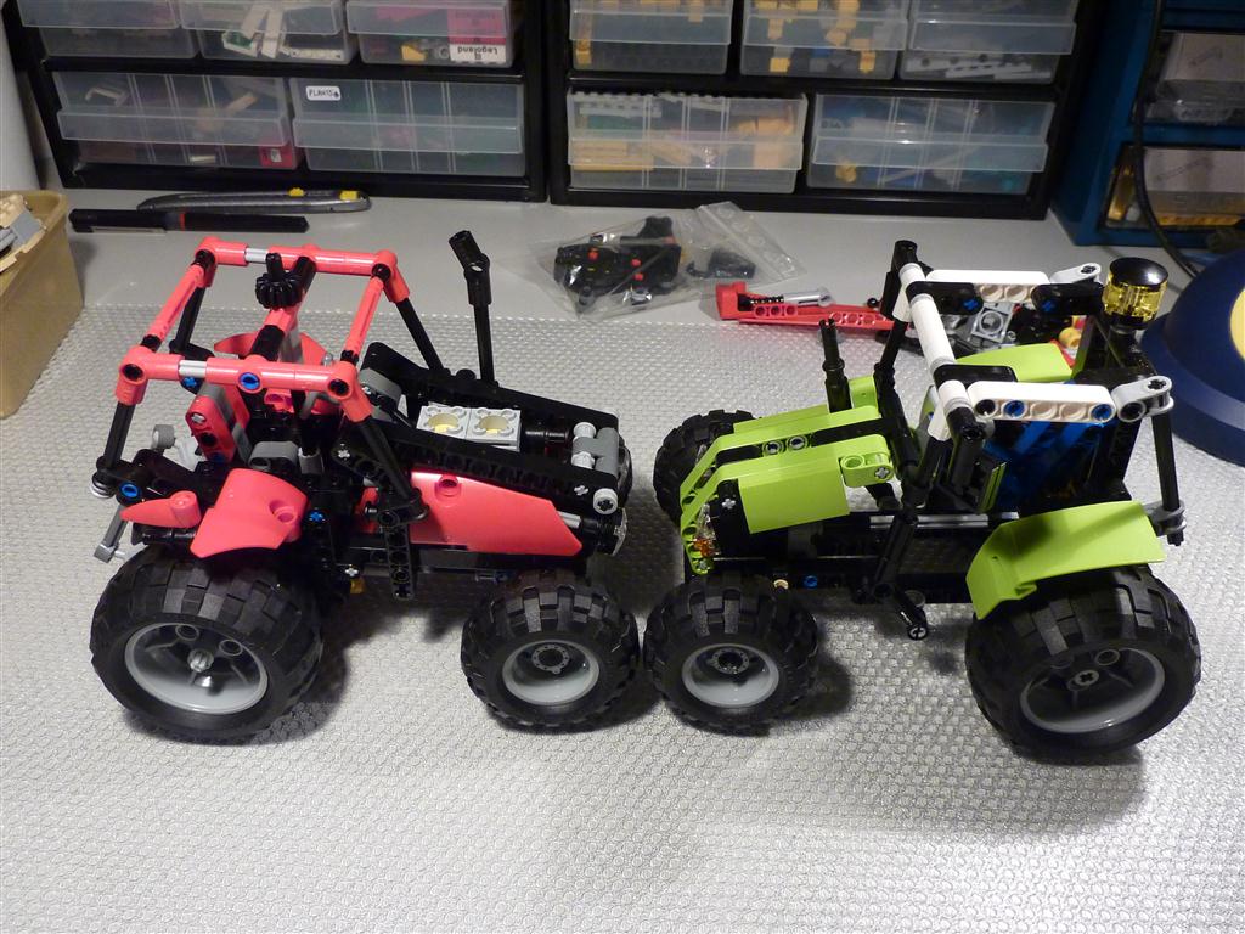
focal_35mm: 29
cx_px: 622
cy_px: 467
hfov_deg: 61.7
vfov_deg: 48.2
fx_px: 1043
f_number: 3.4
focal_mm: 4.7
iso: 250
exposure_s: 1/30
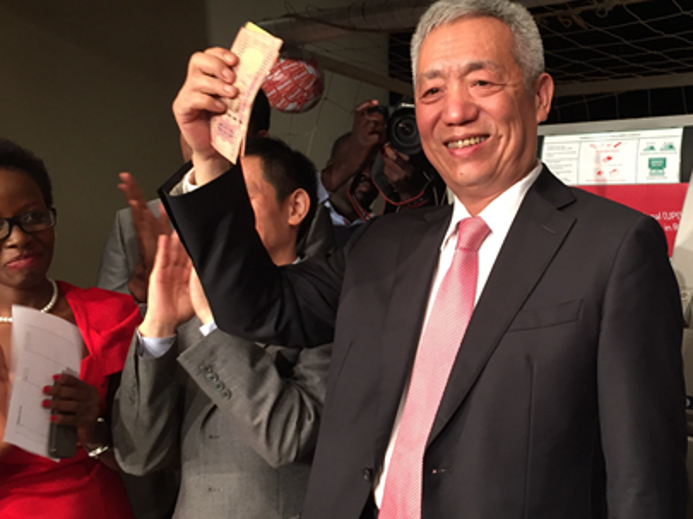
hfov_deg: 43.2
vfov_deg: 33.5
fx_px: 860
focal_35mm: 43
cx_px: 472
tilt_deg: -2.1
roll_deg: -3.1
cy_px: 269
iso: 100
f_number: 2.2
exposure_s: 1/30
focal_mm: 4.15
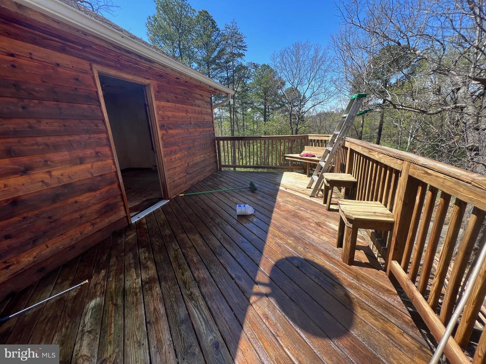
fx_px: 183
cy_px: 182
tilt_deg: -12.0
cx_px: 243
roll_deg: +4.0
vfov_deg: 89.9
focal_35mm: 13
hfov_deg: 106.2
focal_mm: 1.57
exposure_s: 1/348
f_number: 1.8
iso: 32
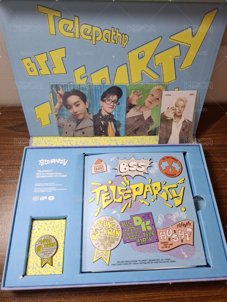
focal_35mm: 23
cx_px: 114
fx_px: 201
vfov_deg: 73.9
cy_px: 151
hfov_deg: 58.9
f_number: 1.8
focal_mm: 5.54
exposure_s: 1/120
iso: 320
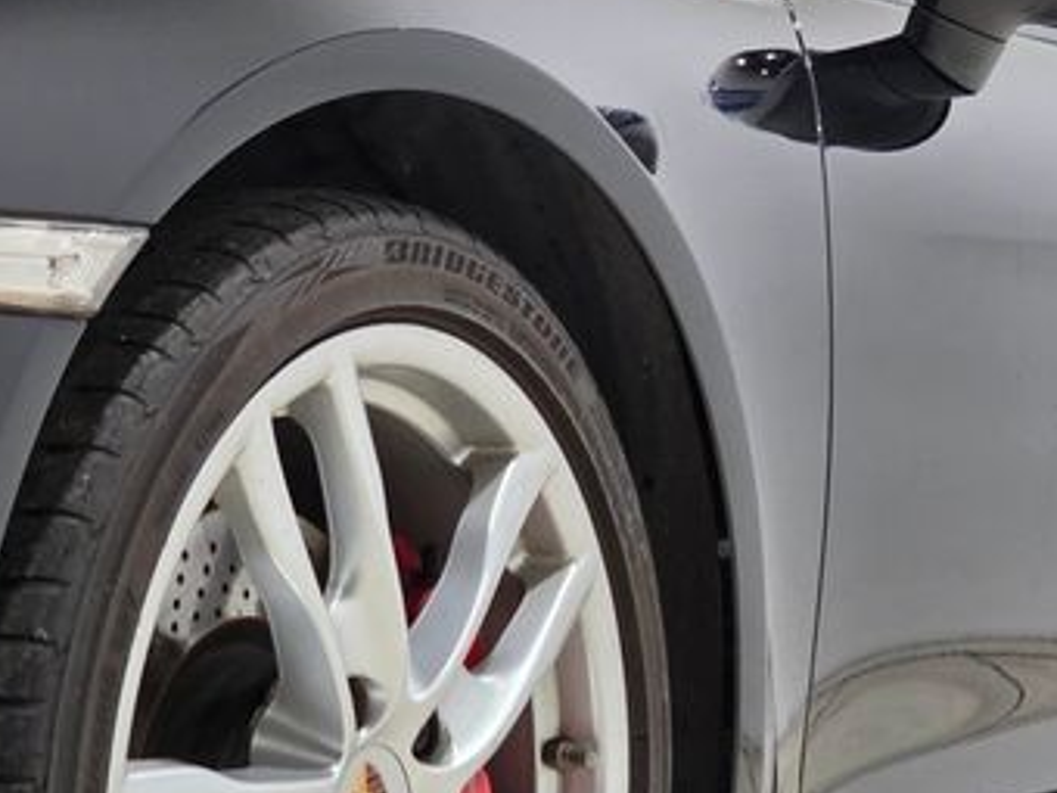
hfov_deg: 15.1
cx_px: 718
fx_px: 3970
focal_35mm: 130
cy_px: 554
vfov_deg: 11.4
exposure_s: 1/120
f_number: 2.4
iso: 250
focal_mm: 7.9
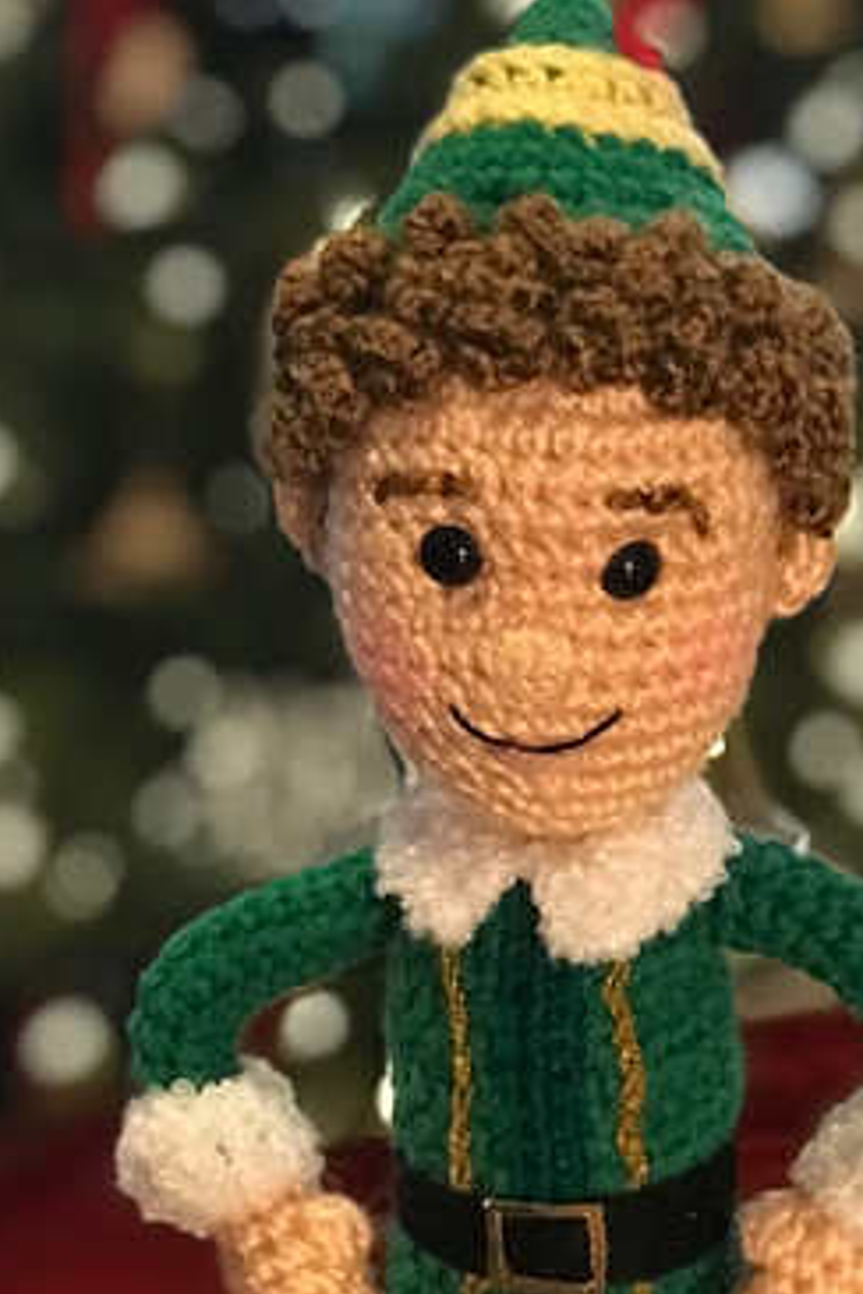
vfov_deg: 25.1
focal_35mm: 81
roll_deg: +0.4
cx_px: 568
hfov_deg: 16.8
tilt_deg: -11.7
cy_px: 682
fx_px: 2912
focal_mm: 6.6
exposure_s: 1/55
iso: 1250
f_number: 2.8
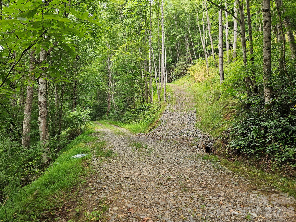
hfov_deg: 73.9
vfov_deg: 58.9
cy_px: 111
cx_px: 148
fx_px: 197
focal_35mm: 23
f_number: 1.8
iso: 50
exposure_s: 1/182
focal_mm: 5.4
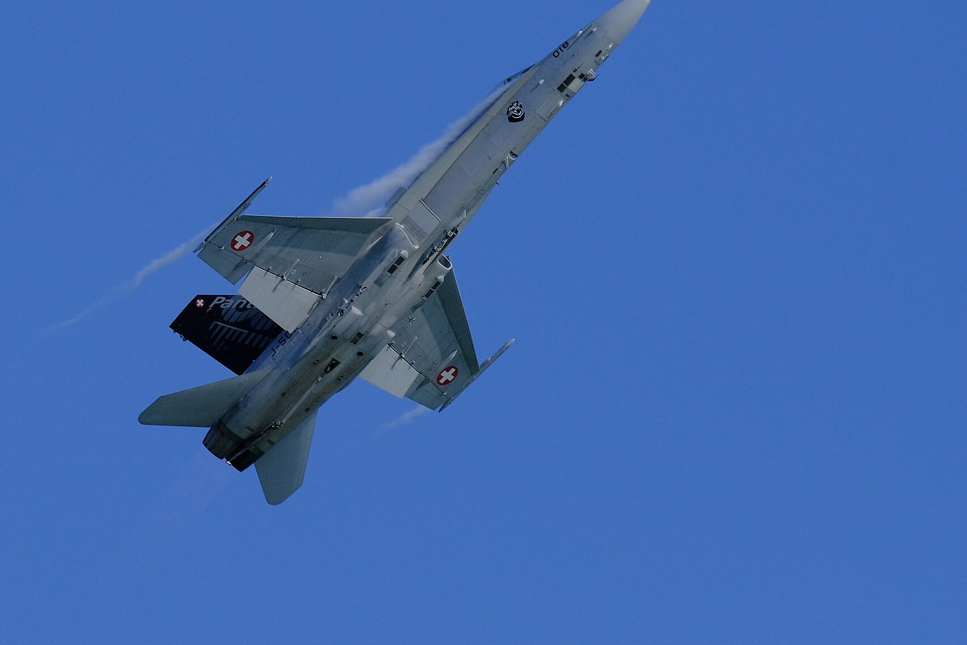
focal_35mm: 313
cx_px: 408
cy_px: 278
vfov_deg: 4.4
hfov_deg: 6.6
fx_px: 8407
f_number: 7.1
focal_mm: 148.5
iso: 640
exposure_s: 1/2500
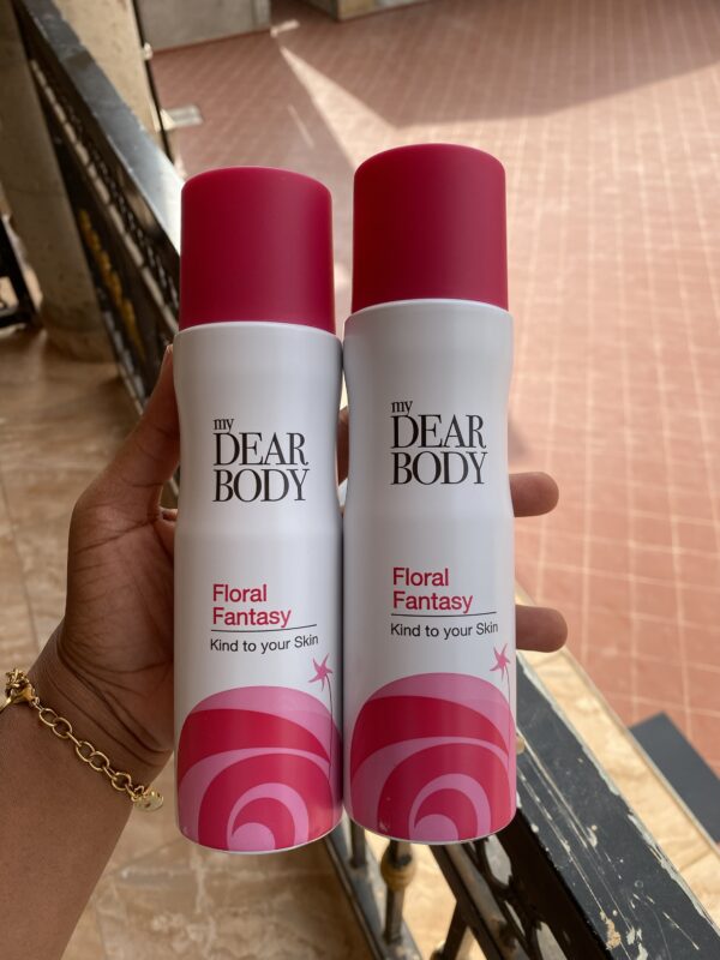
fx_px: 721
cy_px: 480
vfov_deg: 67.3
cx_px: 360
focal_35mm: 26
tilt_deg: -46.3
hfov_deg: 53.1
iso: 32
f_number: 1.8
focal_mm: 4.25
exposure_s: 1/1429
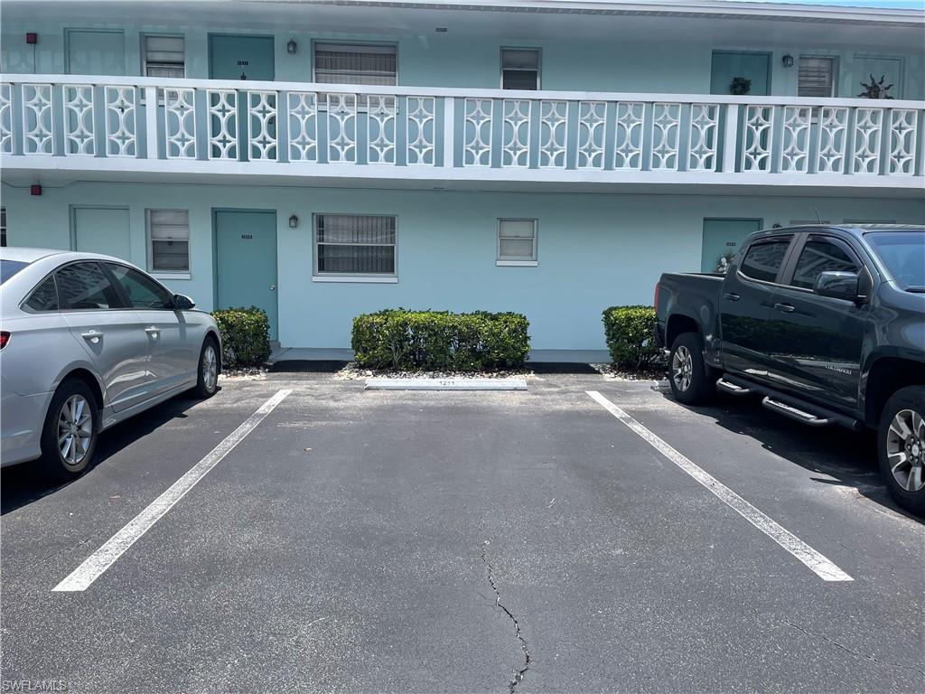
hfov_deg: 67.3
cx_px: 462
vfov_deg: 53.1
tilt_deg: -5.4
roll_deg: -0.4
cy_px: 347
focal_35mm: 26
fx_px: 695
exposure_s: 1/2257
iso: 32
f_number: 1.6
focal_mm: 4.2
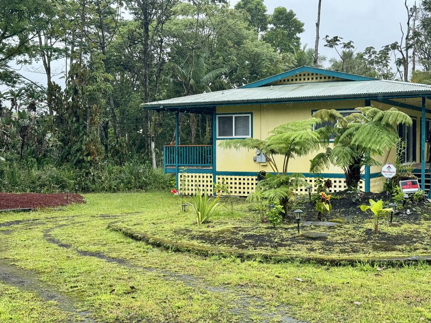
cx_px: 216
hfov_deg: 39.7
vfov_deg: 30.3
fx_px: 598
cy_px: 162
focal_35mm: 48
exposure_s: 1/1027
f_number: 1.78
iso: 64
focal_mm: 6.76
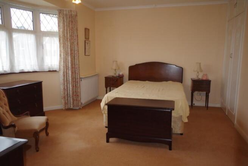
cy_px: 83
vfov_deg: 48.0
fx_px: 186
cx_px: 124
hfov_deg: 67.4
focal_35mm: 27
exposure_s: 1/50
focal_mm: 18
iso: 800
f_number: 3.5
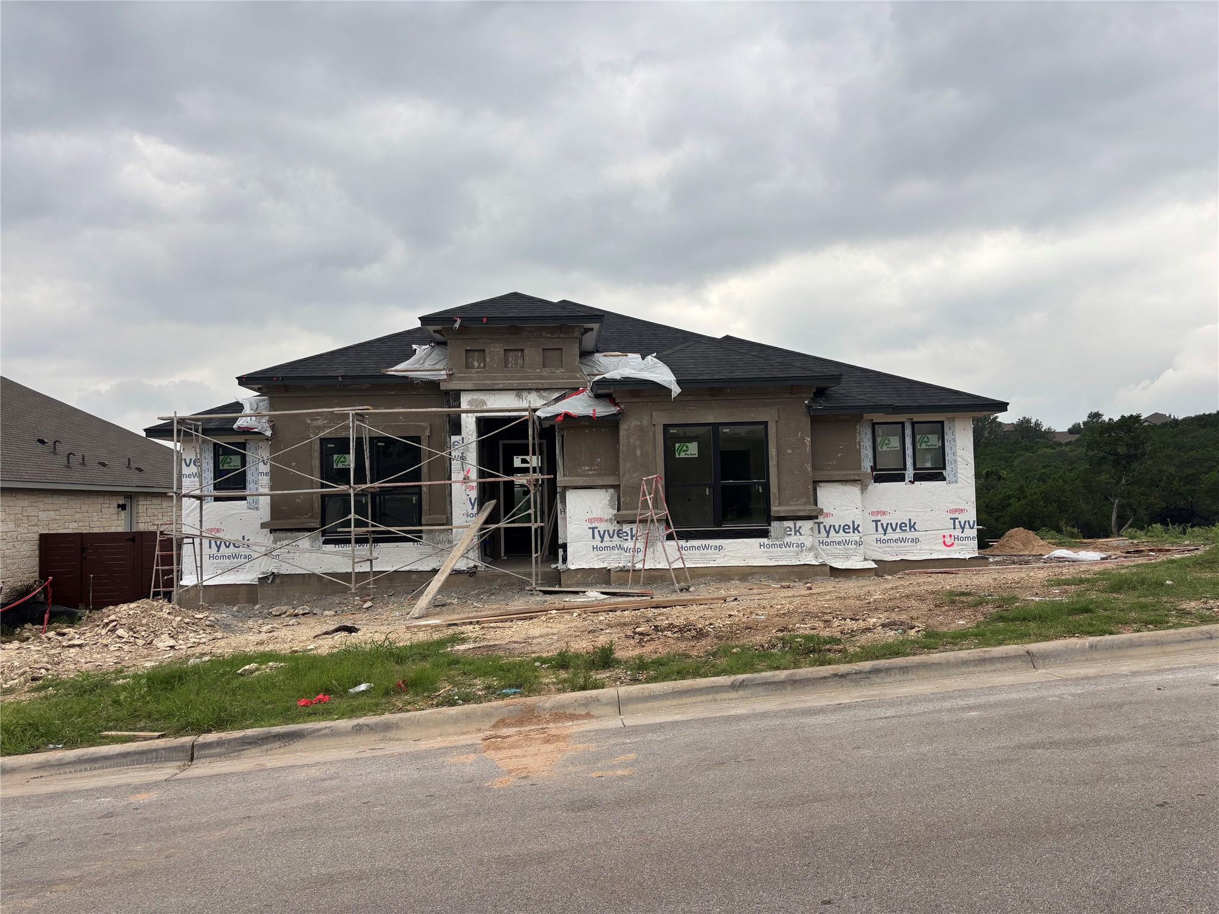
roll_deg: +1.2
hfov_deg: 67.3
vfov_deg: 53.1
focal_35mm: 26
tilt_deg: +3.0
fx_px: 916
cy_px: 457
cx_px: 610
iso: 40
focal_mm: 5.96
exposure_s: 1/227
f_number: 1.6
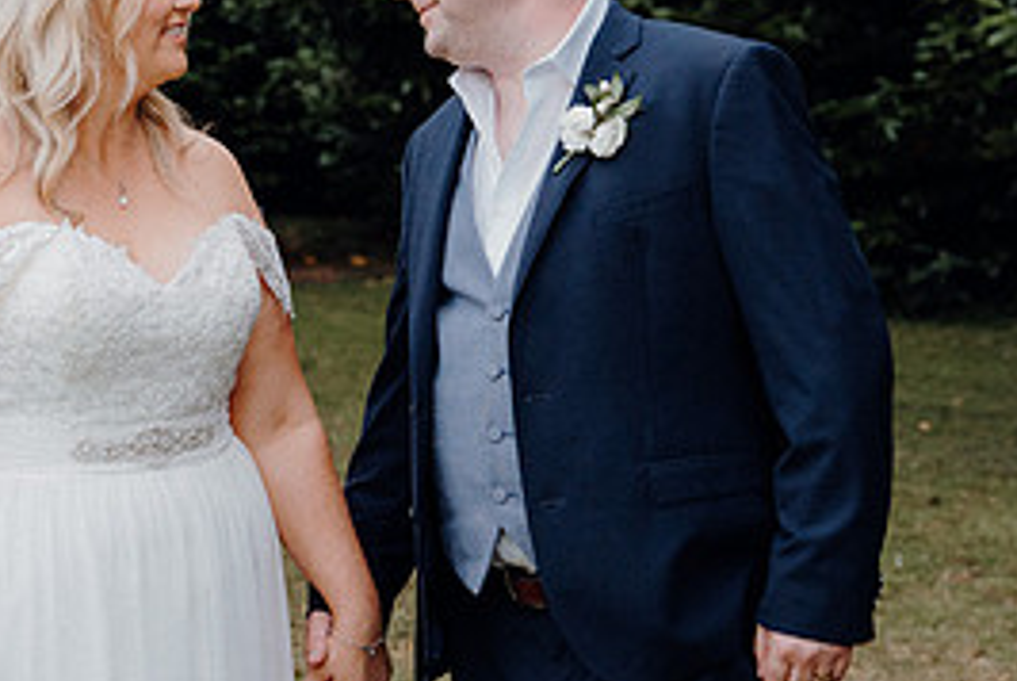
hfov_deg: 20.7
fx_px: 2771
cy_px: 289
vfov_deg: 14.0
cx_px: 359
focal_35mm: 98
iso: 2500
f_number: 3.5
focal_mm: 45
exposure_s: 1/160
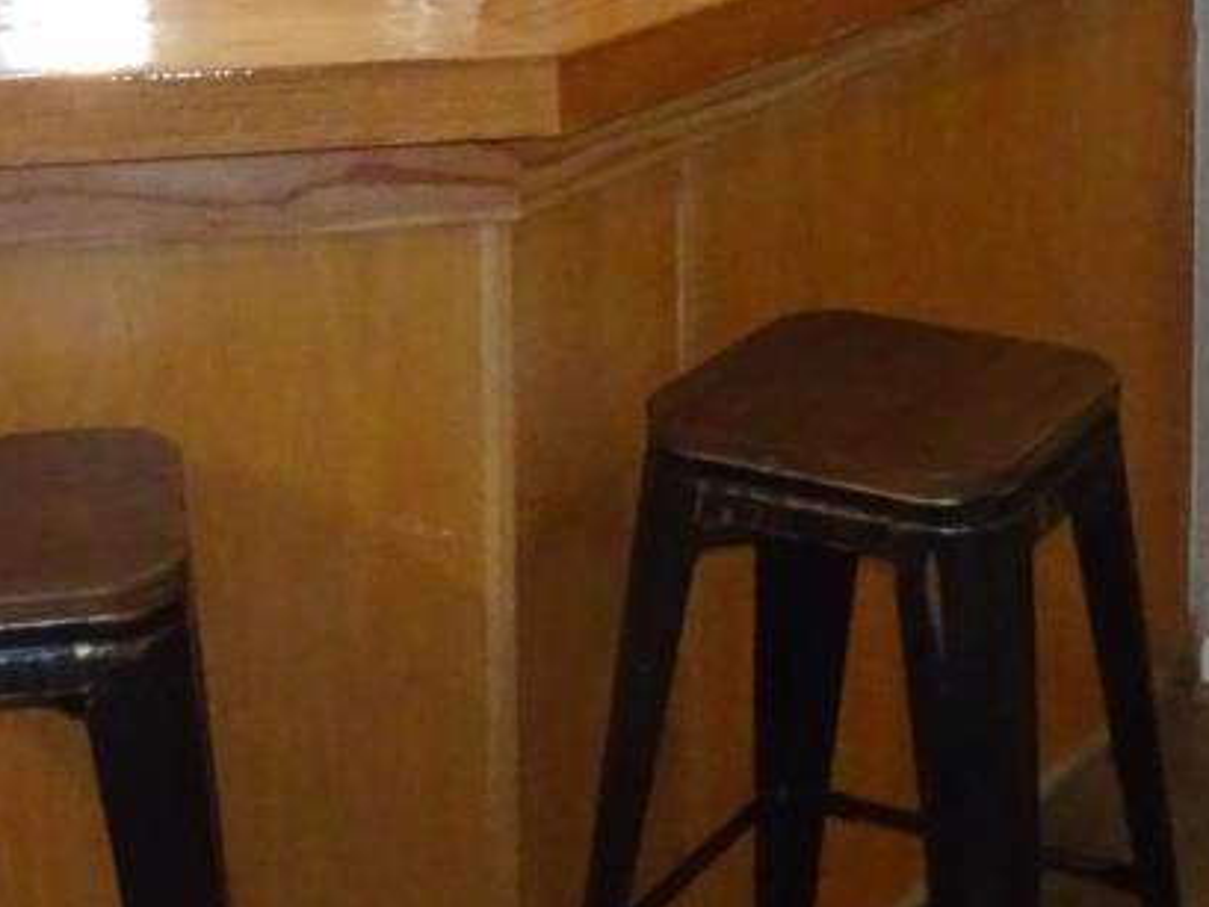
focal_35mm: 88
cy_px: -427
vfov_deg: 15.6
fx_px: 3074
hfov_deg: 22.2
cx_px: 745
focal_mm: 4.1
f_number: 3.5
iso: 1000
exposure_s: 1/30
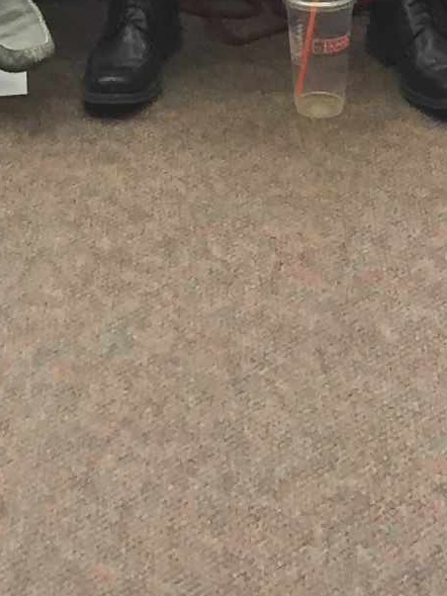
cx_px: 220
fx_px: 2704
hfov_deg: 9.4
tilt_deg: -0.5
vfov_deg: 10.4
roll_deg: +0.1
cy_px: -939
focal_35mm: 157
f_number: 2.2
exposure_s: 1/30
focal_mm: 4.15
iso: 100
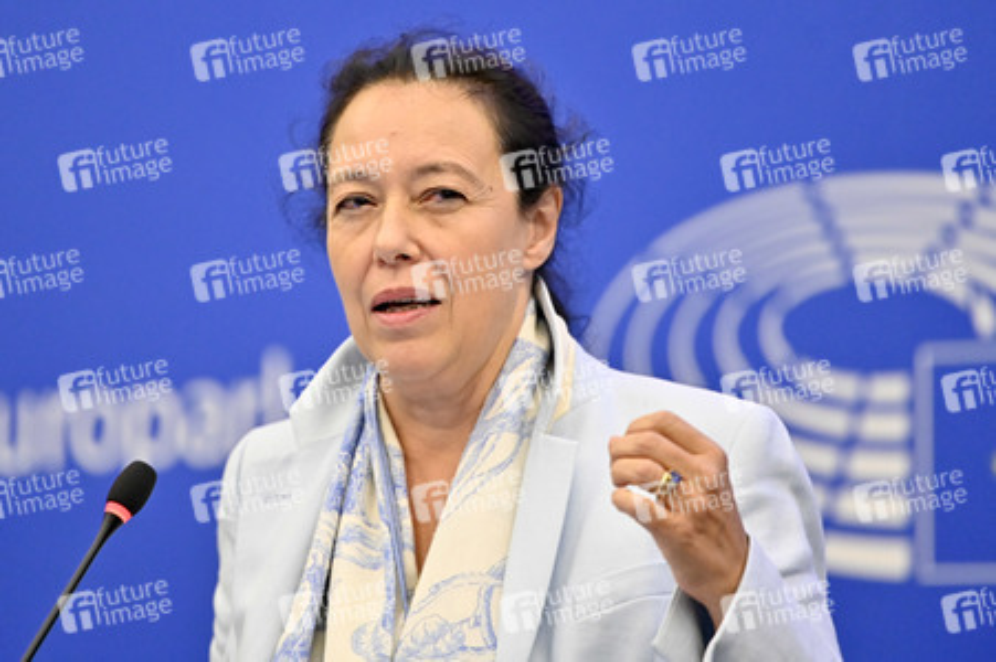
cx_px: 498
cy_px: 331
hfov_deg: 10.3
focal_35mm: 200
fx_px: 5529
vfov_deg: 6.9
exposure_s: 1/800
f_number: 2.8
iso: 5000
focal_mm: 200
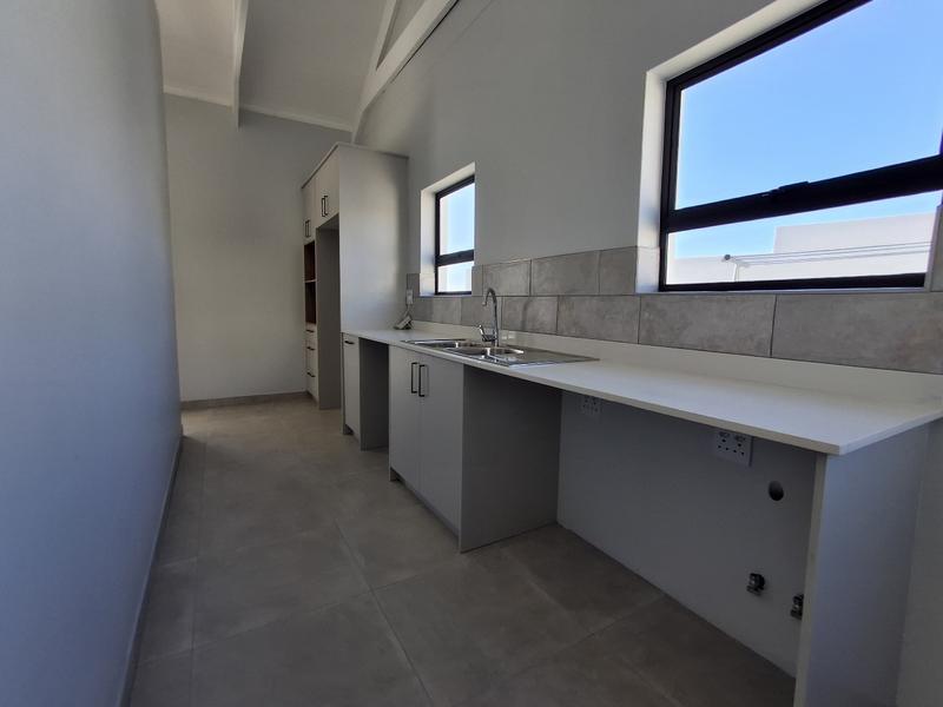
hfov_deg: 94.5
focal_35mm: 16
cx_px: 472
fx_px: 436
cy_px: 354
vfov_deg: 78.1
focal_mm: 1.64
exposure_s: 1/243
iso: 40
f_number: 2.2
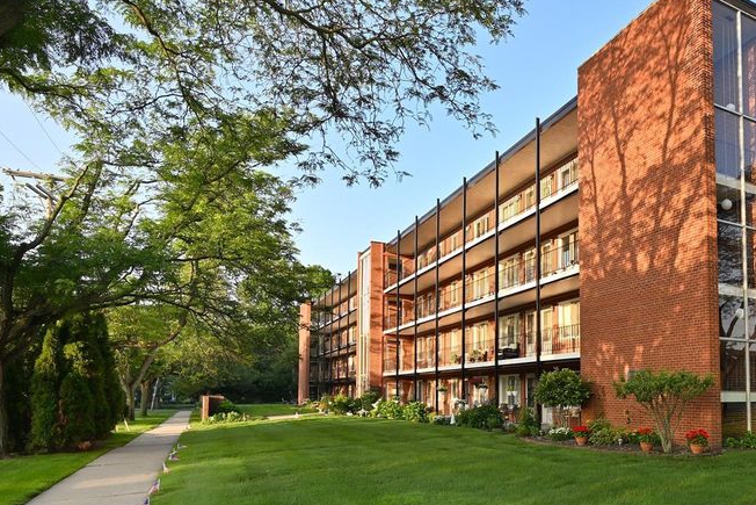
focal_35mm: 22
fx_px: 462
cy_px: 277
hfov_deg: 77.5
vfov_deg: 57.1
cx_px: 459
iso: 160
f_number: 6.3
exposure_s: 1/200
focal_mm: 14
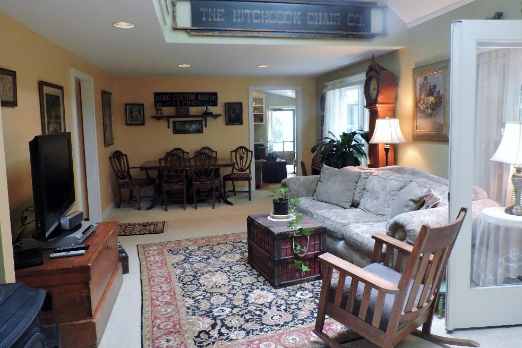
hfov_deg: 69.4
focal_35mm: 26
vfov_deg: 49.5
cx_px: 268
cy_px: 160
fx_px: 377
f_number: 3
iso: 400
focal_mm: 4.3
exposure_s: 1/25
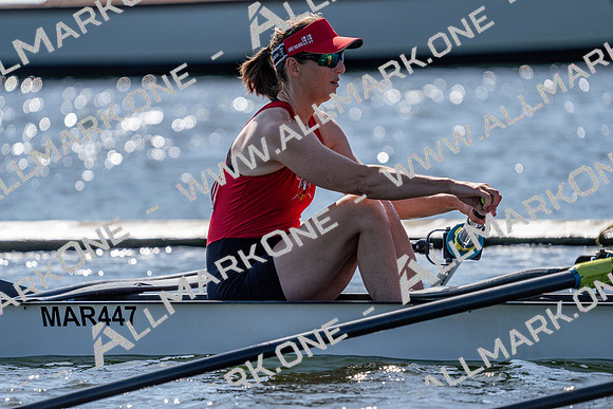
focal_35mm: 441
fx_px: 7511
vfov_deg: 3.1
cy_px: 204
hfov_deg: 4.7
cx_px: 306
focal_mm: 441
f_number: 6.3
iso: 250
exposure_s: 1/2000
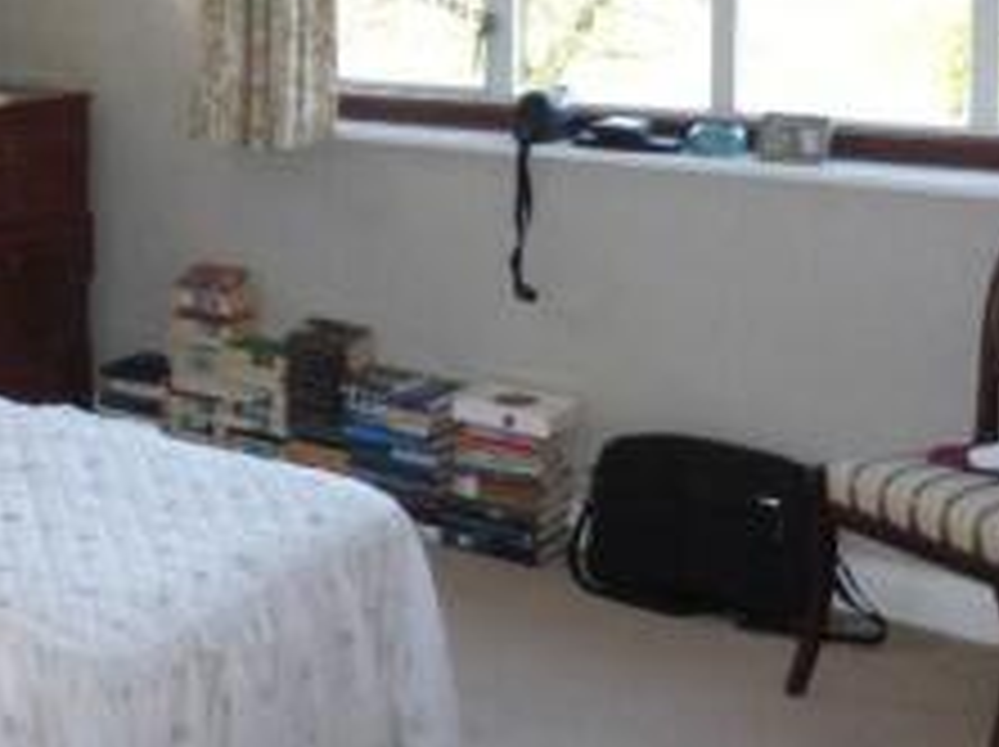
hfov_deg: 28.6
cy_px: 43
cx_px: -29
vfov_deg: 22.5
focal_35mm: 63
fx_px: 1816
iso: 200
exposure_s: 1/60
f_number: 3.3
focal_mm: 4.3
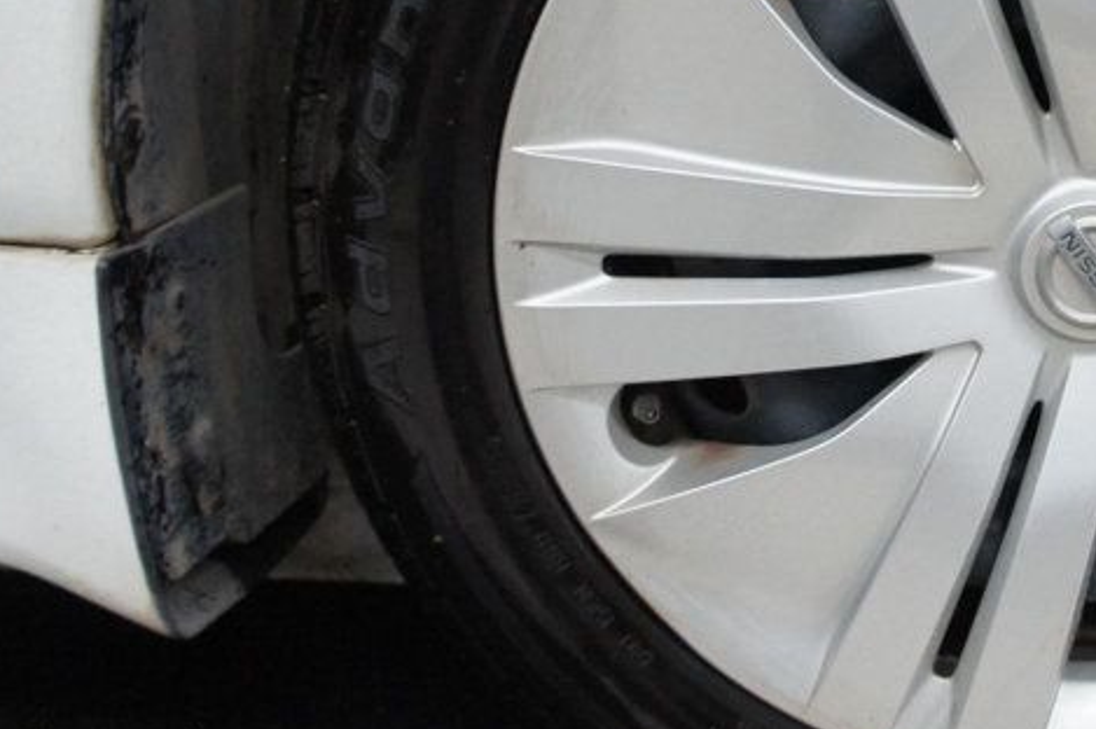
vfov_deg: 22.6
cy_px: 136
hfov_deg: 31.7
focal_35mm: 59
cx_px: 1063
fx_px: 1795
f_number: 3.5
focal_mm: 18
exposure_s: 1/125
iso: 1600
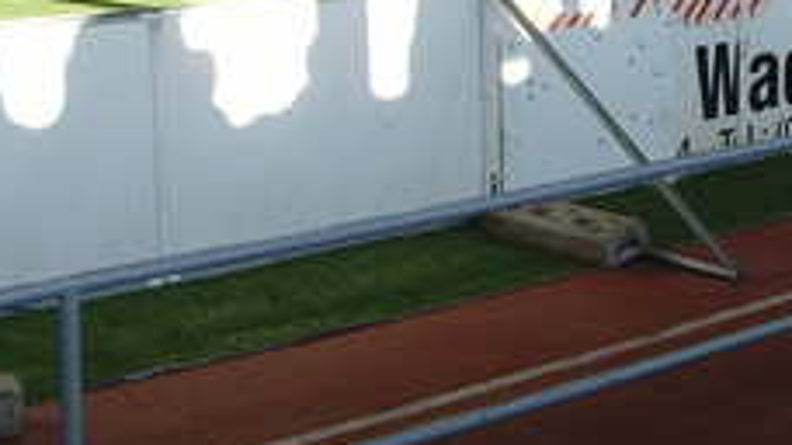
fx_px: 1952
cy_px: -54
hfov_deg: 22.8
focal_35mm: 93
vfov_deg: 12.7
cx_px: 577
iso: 80
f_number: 3.5
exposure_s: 1/90
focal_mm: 6.6
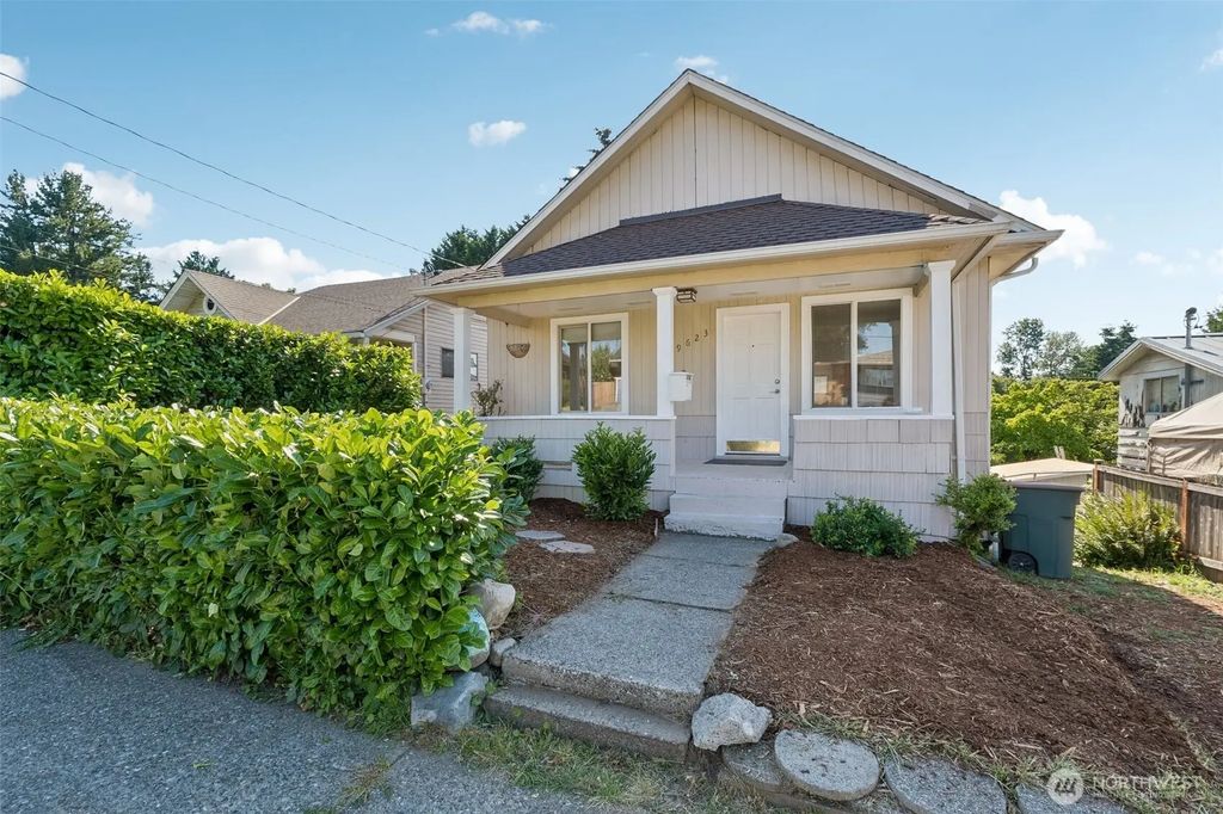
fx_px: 509
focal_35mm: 15
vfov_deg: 77.3
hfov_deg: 100.4
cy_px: 407
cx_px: 612
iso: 100
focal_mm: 10
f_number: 9
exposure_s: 1/40
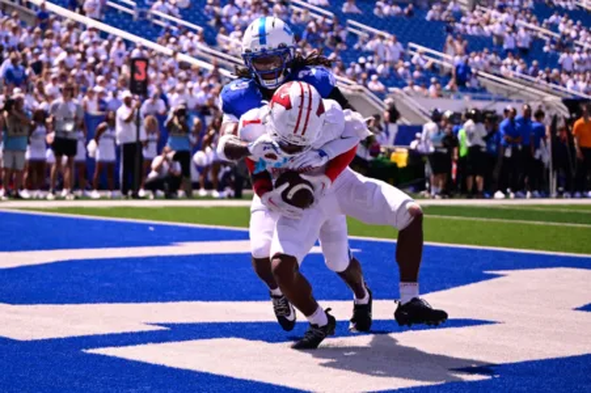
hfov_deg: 28.9
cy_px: 196
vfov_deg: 19.4
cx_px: 296
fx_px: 1148
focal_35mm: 70
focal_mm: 70
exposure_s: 1/5000
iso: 320
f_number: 2.8
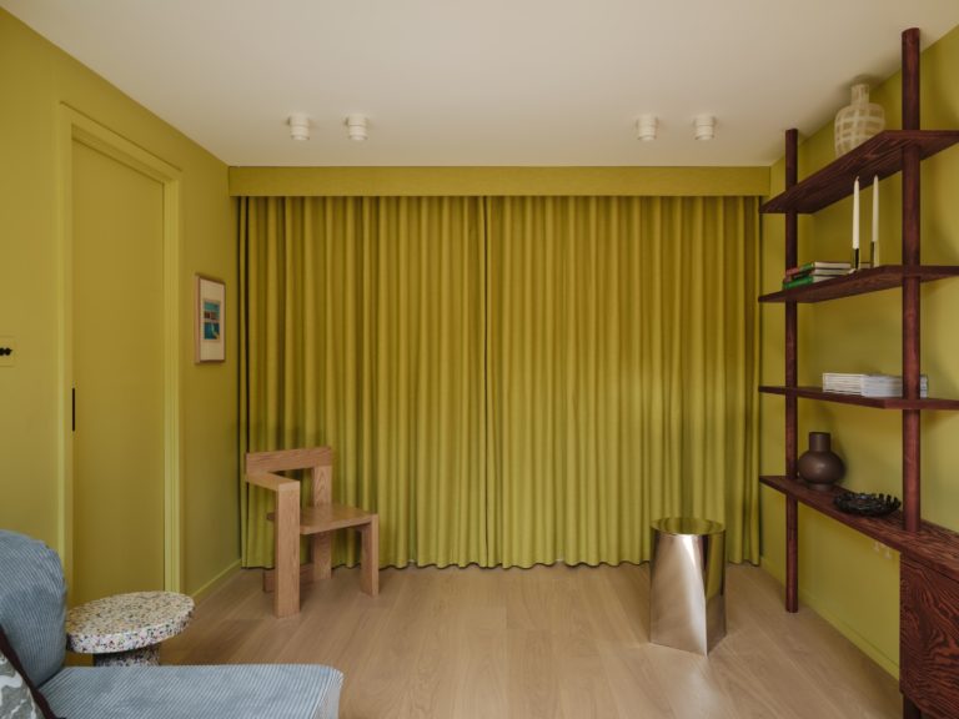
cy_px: 360
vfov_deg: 56.8
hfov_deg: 71.6
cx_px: 480
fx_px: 665
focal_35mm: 24
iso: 400
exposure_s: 1/6
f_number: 11
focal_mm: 30.3
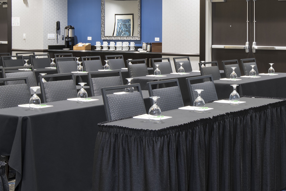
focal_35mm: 76
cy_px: 36
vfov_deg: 17.8
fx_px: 604
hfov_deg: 26.1
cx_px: 234
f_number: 11
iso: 200
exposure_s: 2
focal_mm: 35
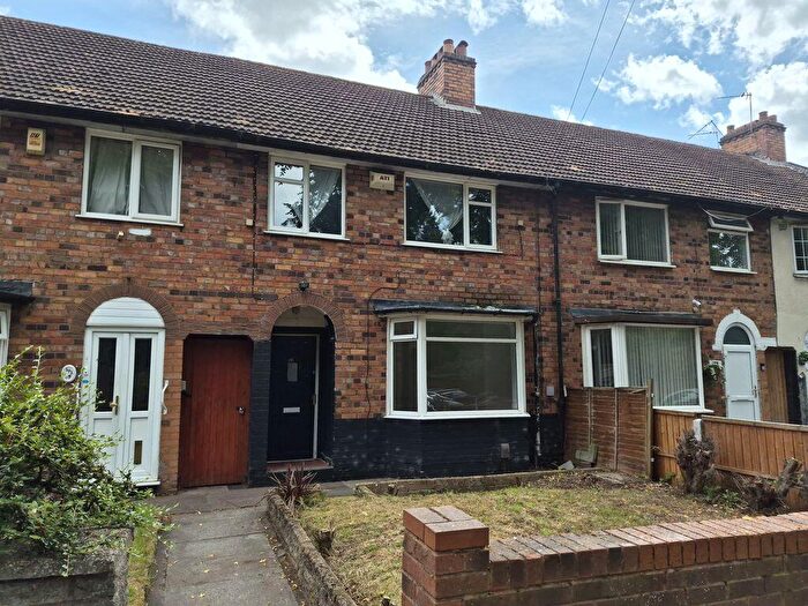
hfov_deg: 73.9
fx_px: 537
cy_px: 303
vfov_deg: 58.9
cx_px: 404
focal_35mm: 23
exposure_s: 1/5760
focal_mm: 5.4
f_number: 1.8
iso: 80
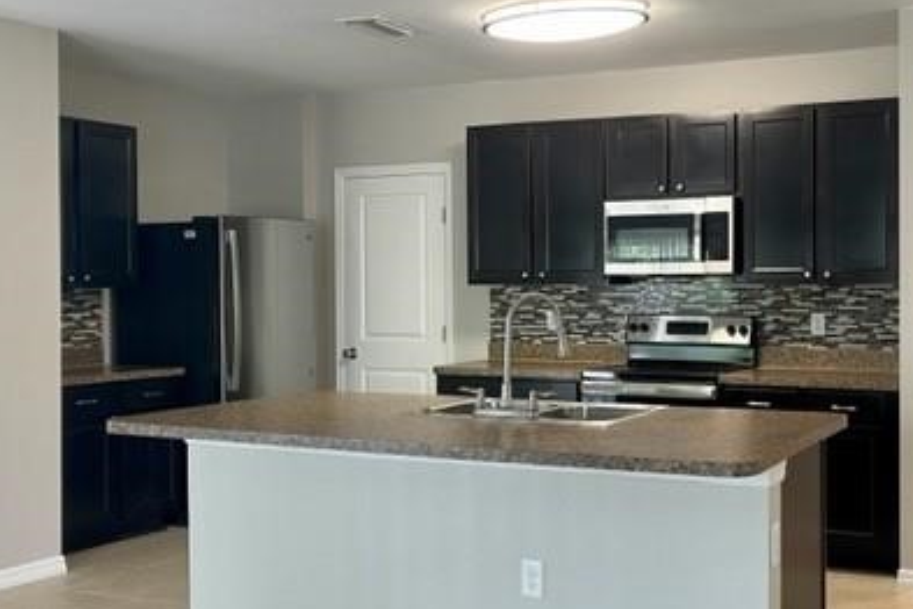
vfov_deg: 30.5
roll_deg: -0.5
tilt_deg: -0.5
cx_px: 650
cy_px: 288
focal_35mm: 44
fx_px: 1116
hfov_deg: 43.5
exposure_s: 1/60
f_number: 1.6
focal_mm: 5.1
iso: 100
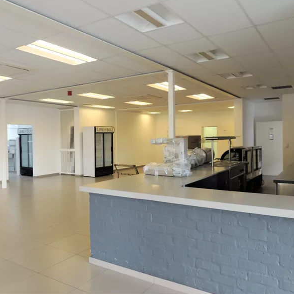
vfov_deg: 55.6
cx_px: 127
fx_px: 279
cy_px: 144
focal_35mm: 29
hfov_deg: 55.4
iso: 100
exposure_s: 1/30
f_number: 3
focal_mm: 4.3
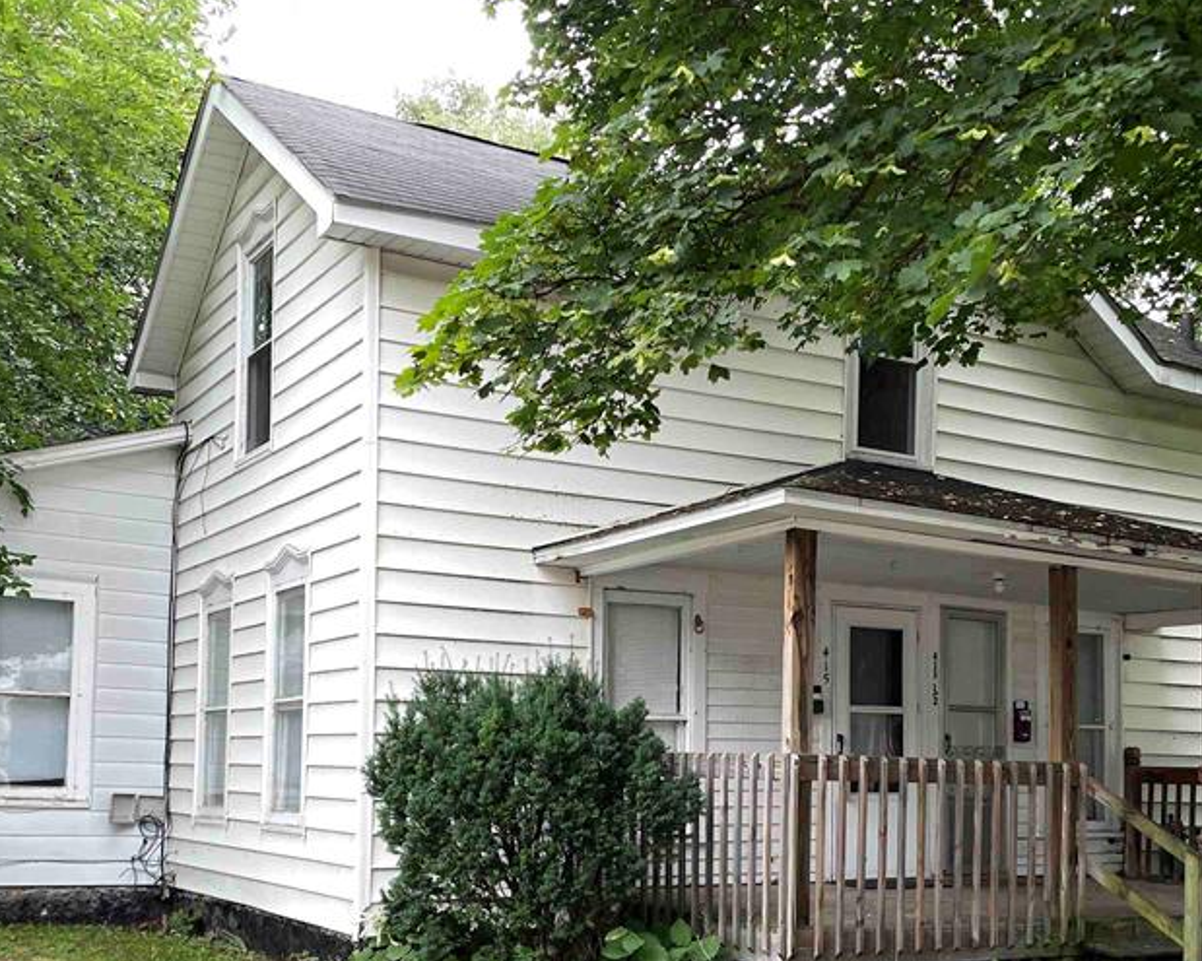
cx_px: 614
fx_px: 1494
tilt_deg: +3.3
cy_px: 699
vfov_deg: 35.0
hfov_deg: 43.8
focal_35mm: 42
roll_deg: -1.5
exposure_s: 1/121
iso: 80
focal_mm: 4.2
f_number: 1.6
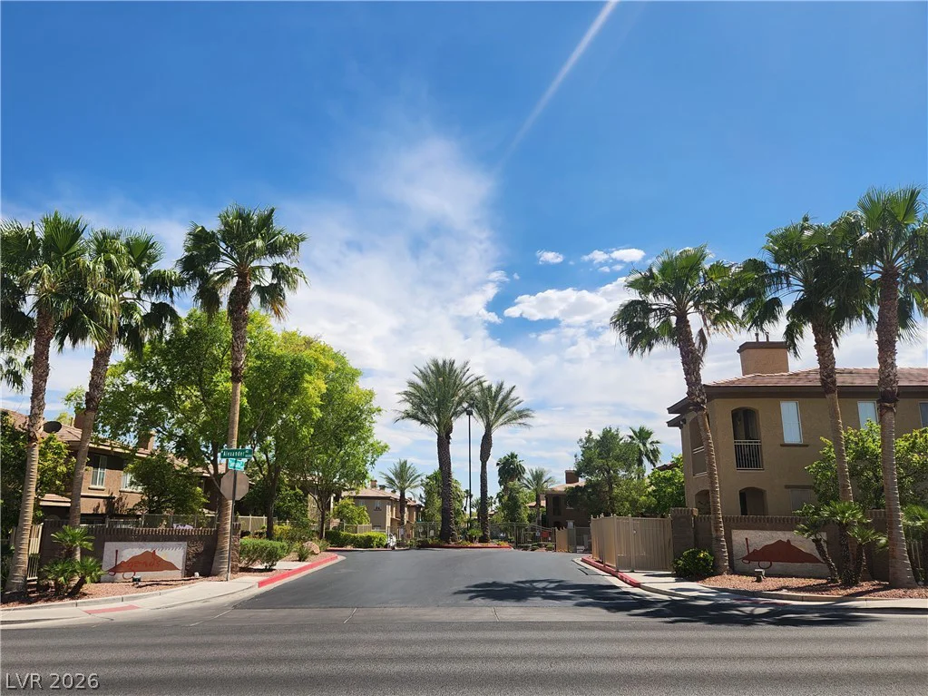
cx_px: 464
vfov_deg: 58.9
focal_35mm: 23
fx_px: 617
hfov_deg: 73.9
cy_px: 348
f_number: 1.8
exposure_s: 1/2500
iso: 20
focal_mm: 5.4
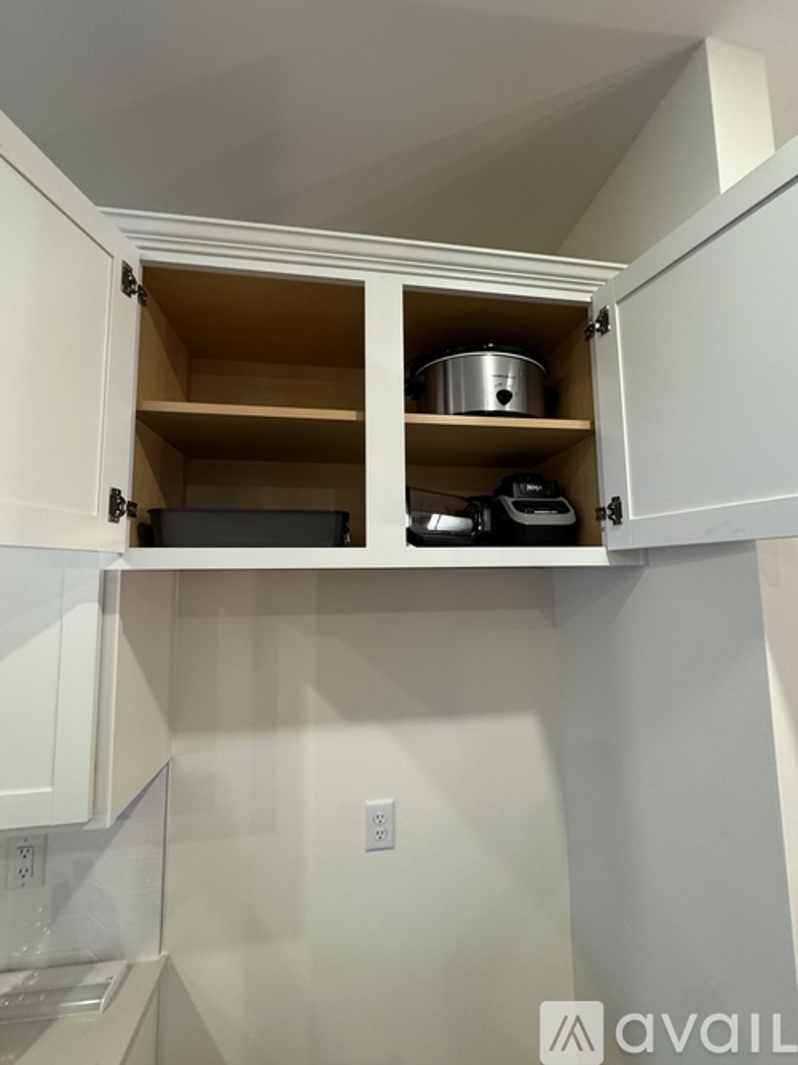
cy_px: 532
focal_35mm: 14
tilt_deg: +6.5
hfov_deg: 85.7
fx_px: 430
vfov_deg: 102.1
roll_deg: +0.1
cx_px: 399
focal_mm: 2.22
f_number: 2.2
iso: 200
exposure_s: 1/60
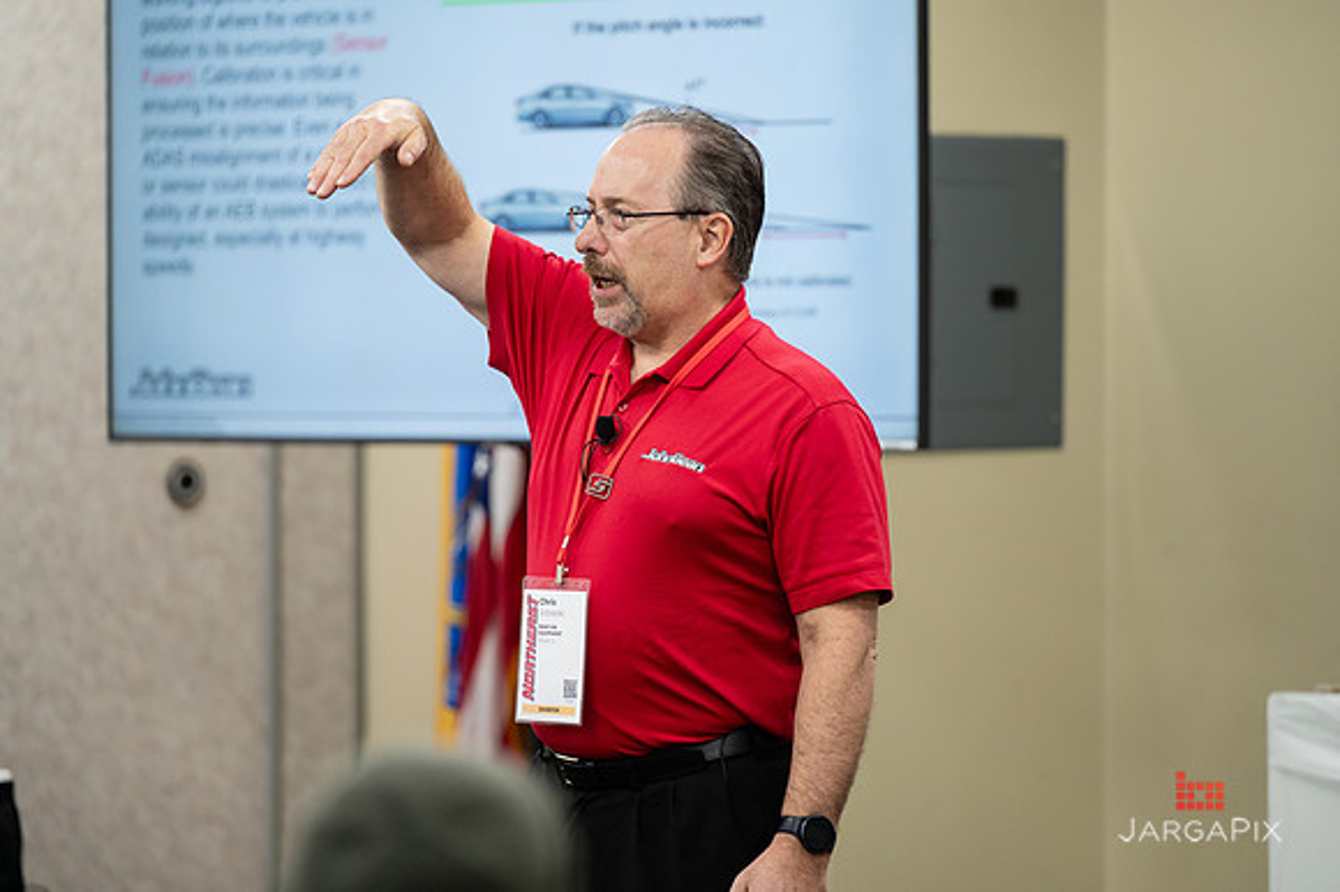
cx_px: 671
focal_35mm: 212
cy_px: 423
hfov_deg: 9.7
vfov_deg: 6.5
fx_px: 7875
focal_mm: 200
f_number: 3.2
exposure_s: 1/200
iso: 1000
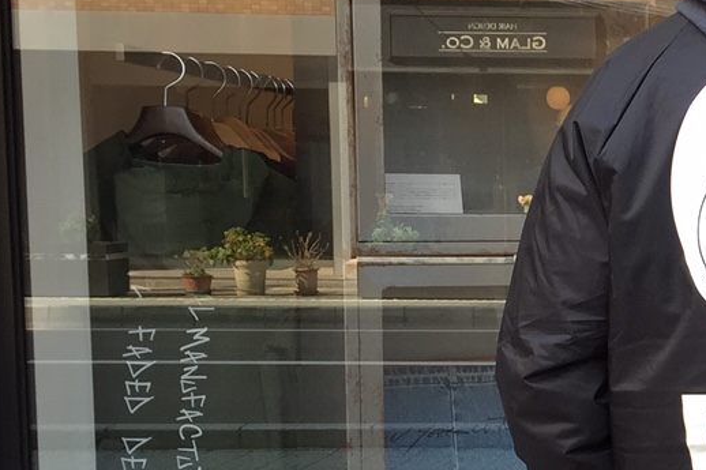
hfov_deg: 19.9
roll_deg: -0.9
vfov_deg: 14.3
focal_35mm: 95
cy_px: 399
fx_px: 1862
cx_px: 897
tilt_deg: -8.1
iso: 32
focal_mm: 4.15
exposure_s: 1/120
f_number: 2.2
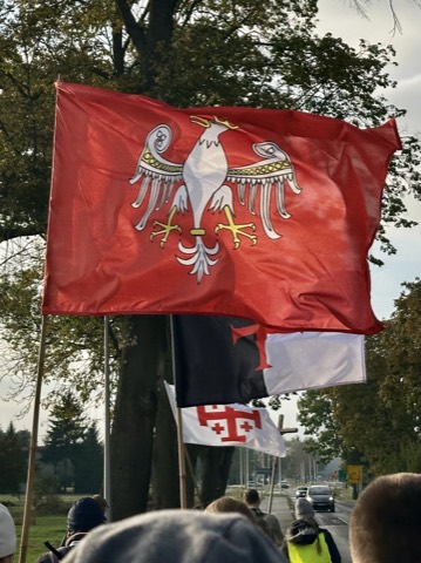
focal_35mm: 48
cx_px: 210
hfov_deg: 30.2
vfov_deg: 39.7
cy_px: 282
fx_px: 780
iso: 64
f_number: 1.78
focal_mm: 6.86
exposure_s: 1/5556
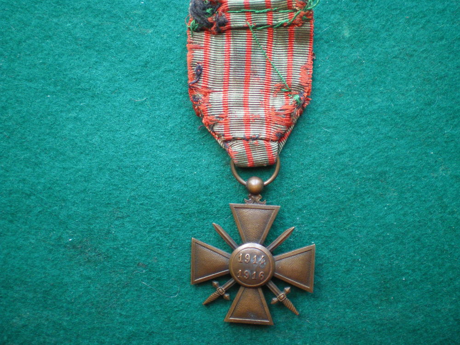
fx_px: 505
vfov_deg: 37.7
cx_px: 230
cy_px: 172
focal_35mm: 38
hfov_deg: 49.0
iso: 200
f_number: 3.1
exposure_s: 1/50
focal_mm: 6.3
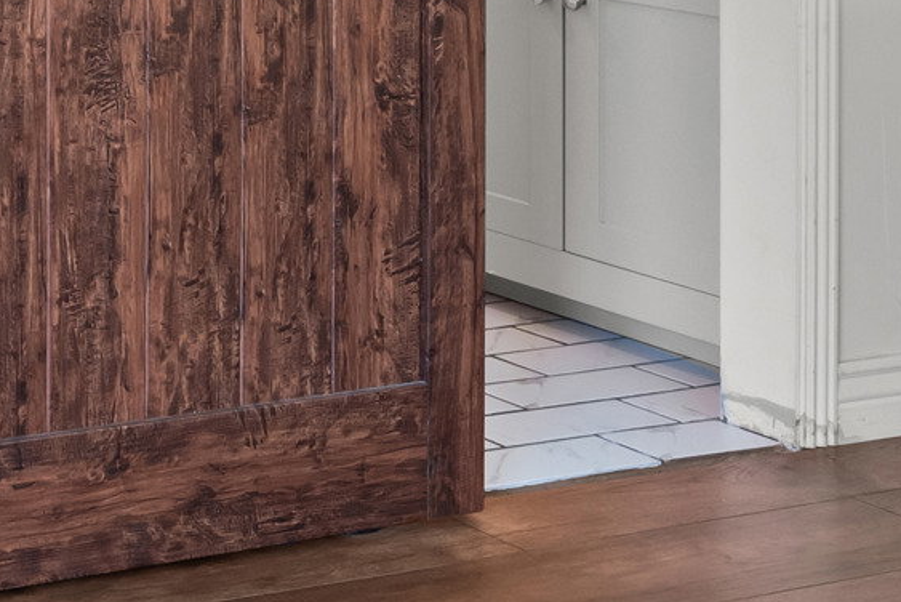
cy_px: -327
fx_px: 2059
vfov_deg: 15.3
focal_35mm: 82
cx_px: -717
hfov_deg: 19.0
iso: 500
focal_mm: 18.5
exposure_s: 1/3
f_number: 8
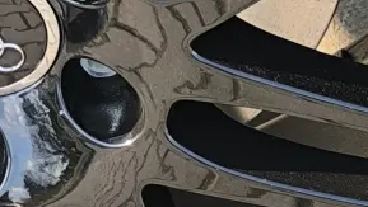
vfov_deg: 4.1
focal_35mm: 296
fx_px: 2890
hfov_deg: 7.2
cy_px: -12
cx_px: -42
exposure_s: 1/116
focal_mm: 6.14
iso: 50
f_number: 1.65
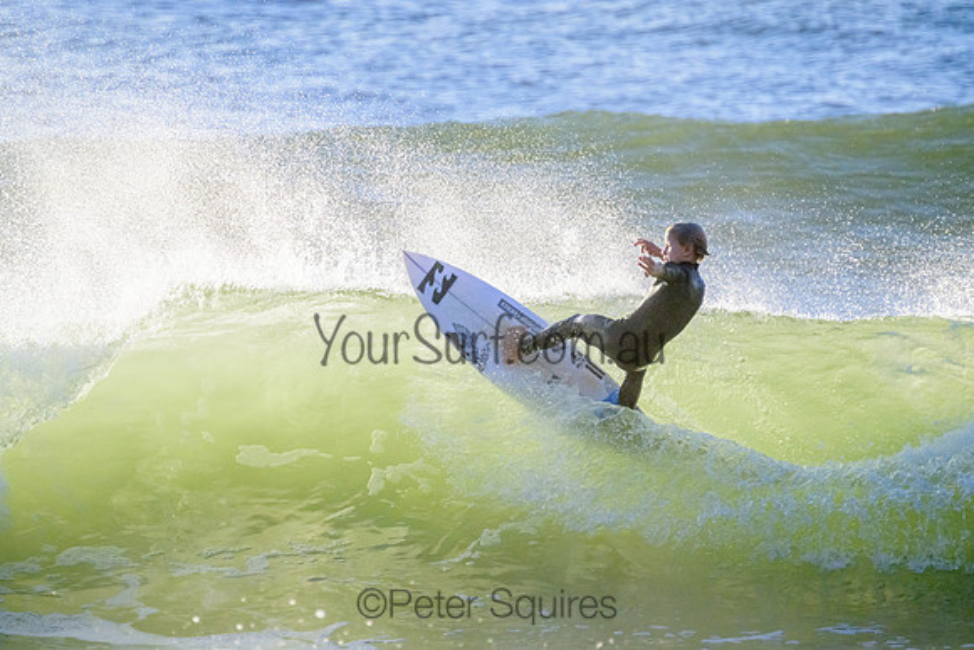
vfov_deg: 1.6
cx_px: 493
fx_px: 23809
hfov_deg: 2.3
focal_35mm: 880
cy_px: 293
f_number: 11
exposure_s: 1/2000
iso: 2000
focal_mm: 800
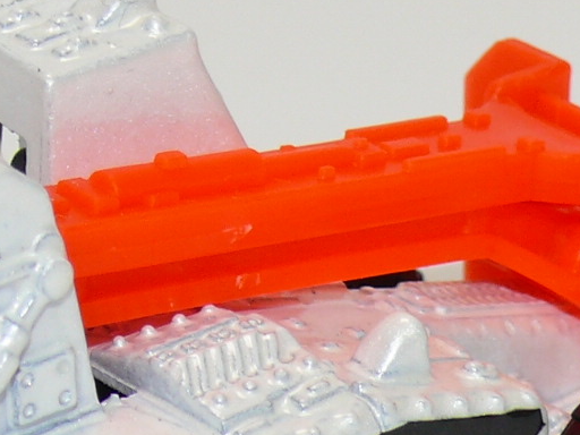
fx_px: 5395
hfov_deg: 6.2
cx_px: 284
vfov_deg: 4.6
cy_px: 347
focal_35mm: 322
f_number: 4
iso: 100
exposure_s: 1/30
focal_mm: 13.5
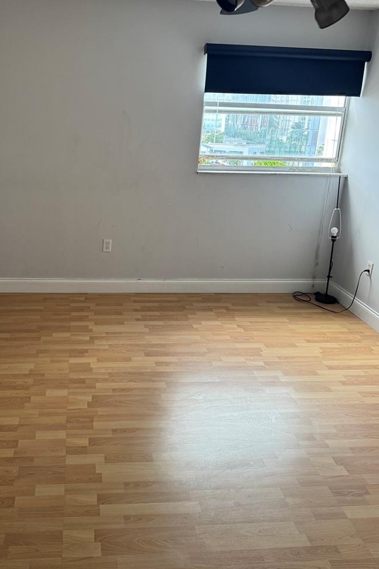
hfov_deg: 41.8
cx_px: 127
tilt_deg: -16.3
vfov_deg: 60.1
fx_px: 490
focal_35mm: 31
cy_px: 253
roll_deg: -2.1
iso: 200
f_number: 1.78
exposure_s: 1/107
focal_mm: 6.76
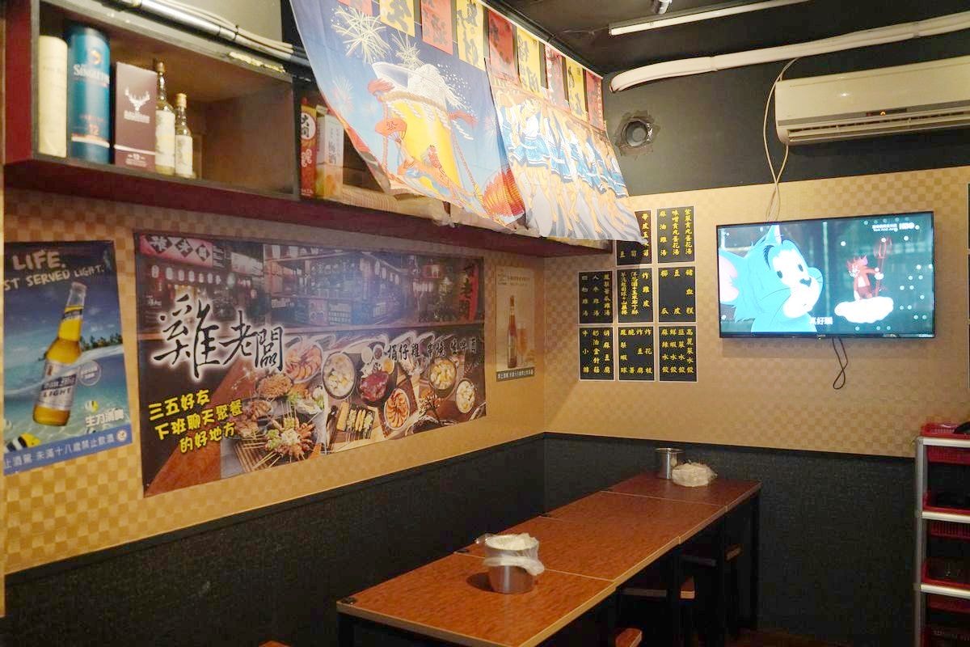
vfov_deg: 43.6
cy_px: 324
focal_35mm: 30
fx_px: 808
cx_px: 485
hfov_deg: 61.9
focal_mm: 30
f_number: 2.8
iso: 8000
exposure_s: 1/160
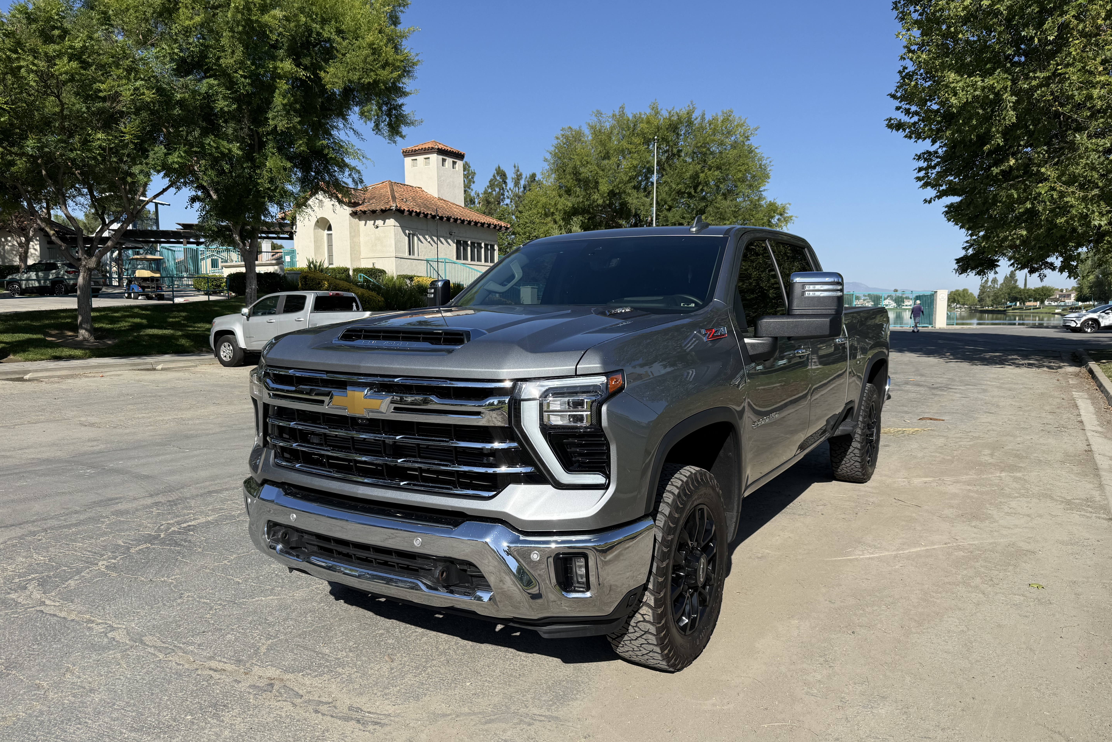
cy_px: 380
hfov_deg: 71.5
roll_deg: +0.6
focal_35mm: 25
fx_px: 772
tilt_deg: -3.4
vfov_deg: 51.3
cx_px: 556
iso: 80
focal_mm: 6.76
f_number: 1.78
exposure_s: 1/4975
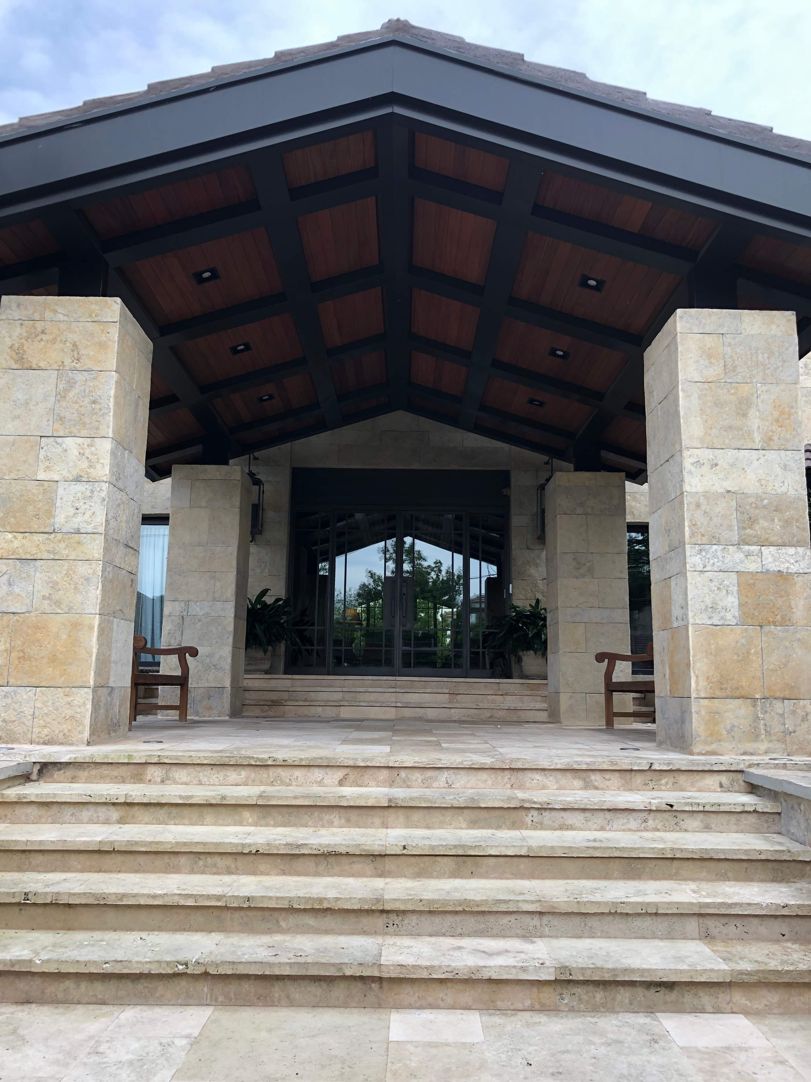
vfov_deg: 63.4
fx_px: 875
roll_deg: -1.4
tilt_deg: +10.2
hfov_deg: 49.7
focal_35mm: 28
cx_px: 406
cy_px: 541
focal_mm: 4
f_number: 1.8
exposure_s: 1/218
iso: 20
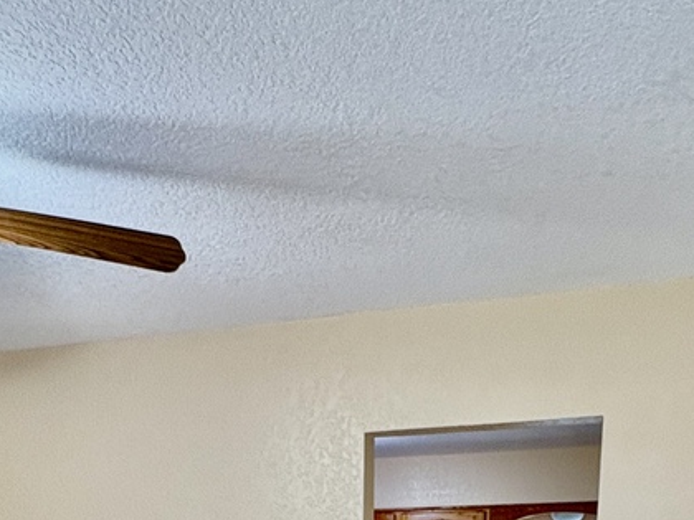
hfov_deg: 39.7
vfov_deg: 23.3
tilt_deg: -12.4
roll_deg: +0.8
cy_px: 812
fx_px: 962
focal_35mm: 48
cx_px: 339
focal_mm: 2.22
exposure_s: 1/60
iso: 160
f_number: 2.2
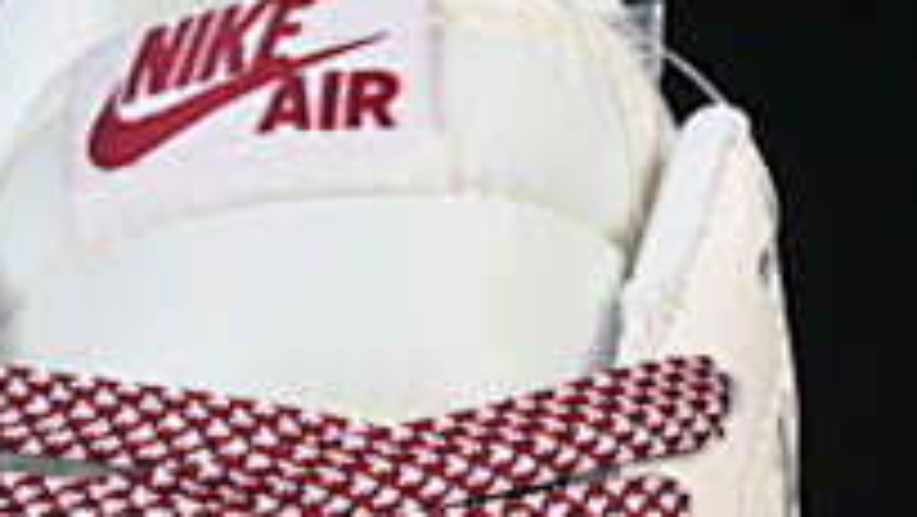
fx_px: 10120
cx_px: -220
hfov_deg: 5.2
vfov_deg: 2.9
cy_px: 1245
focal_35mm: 416
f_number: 8
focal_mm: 50
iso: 160
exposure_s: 1/80
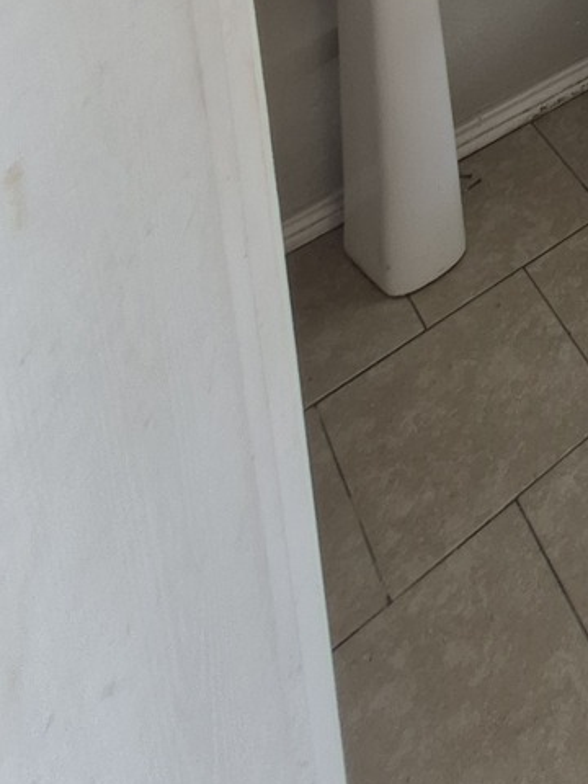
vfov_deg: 29.4
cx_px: 869
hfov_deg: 26.9
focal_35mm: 39
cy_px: -384
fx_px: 883
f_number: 2.2
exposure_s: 1/132
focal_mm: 1.74
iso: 40
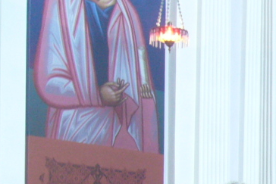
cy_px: 312
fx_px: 920
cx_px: 434
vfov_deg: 10.8
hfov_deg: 15.5
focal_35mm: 120
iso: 160
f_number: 2.8
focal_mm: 5.8
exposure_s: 1/13
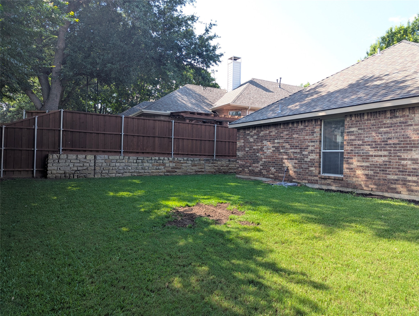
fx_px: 291
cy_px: 158
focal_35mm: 24
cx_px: 210
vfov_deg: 56.9
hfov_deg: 71.5
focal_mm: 6.81
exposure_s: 1/403
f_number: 1.85
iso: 45
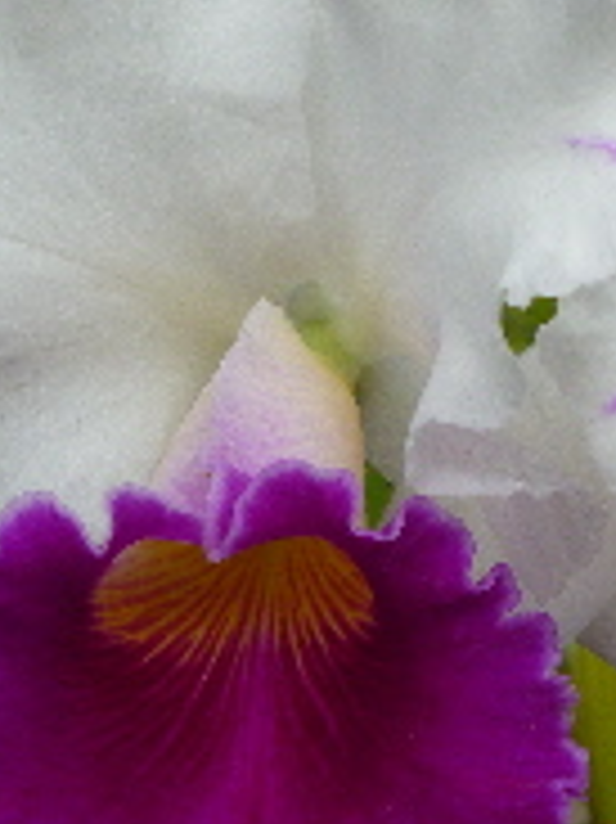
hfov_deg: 14.0
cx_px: 607
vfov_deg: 18.9
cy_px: 335
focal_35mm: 104
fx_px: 2470
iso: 125
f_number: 3
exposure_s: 1/60
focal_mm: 6.8
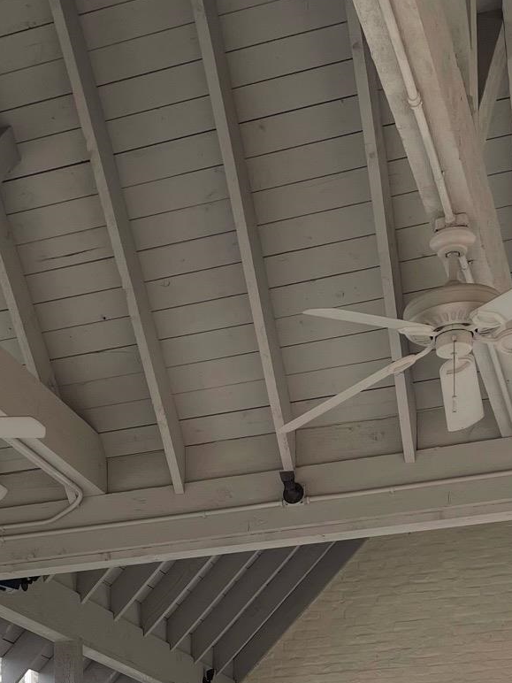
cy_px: 888
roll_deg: +0.9
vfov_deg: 24.6
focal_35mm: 69
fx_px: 1361
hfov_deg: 21.0
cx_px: 84
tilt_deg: +1.0
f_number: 1.6
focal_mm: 5.1
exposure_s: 1/848
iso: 32
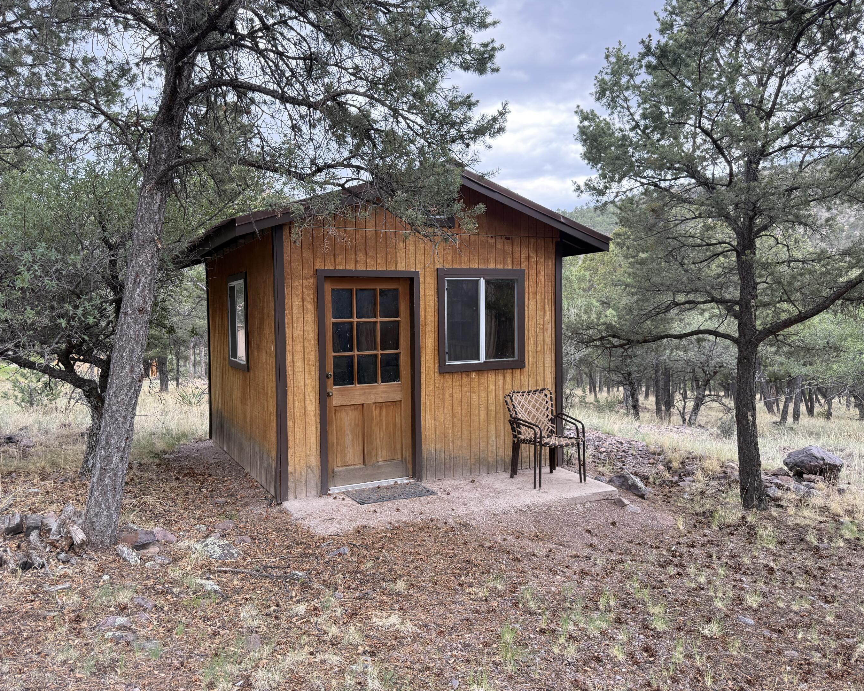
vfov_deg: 54.9
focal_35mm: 26
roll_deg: +0.4
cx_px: 420
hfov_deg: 66.0
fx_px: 665
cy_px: 341
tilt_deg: -2.0
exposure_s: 1/226
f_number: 1.78
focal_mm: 6.76
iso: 125
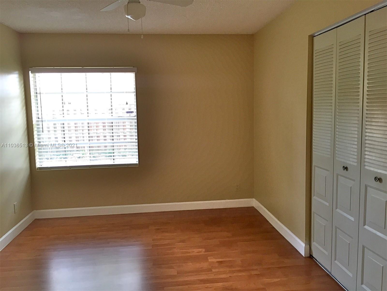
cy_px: 146
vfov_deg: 48.2
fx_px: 324
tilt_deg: -6.6
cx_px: 194
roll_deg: +0.9
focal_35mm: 29
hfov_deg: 61.7
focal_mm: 4.15
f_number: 2.2
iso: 64
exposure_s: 1/30
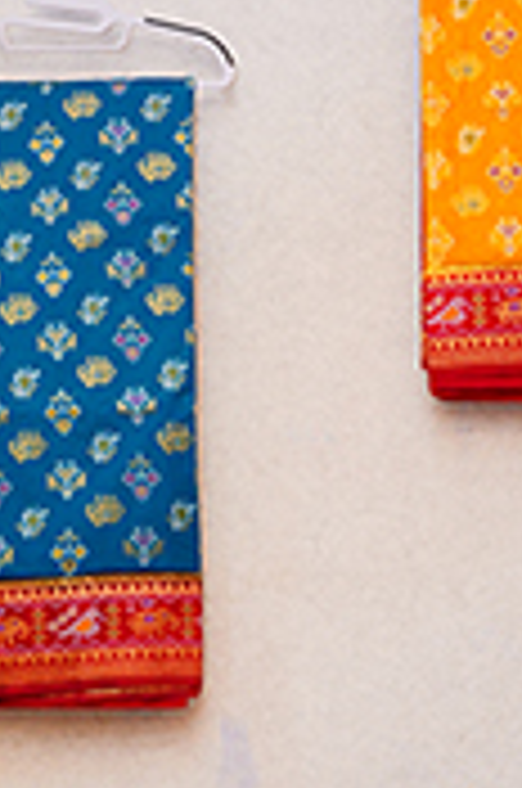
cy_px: 626
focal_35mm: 83
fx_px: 1812
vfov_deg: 24.1
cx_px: 317
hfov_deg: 16.4
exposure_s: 1/100
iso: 800
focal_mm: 29
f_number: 4
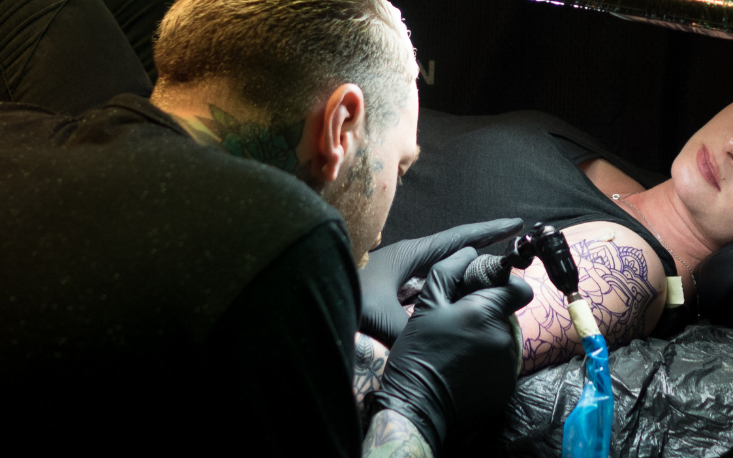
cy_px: -10
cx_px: 498
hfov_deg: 26.6
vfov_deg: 16.6
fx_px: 1538
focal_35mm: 77
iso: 500
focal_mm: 17
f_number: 1.8
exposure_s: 1/125
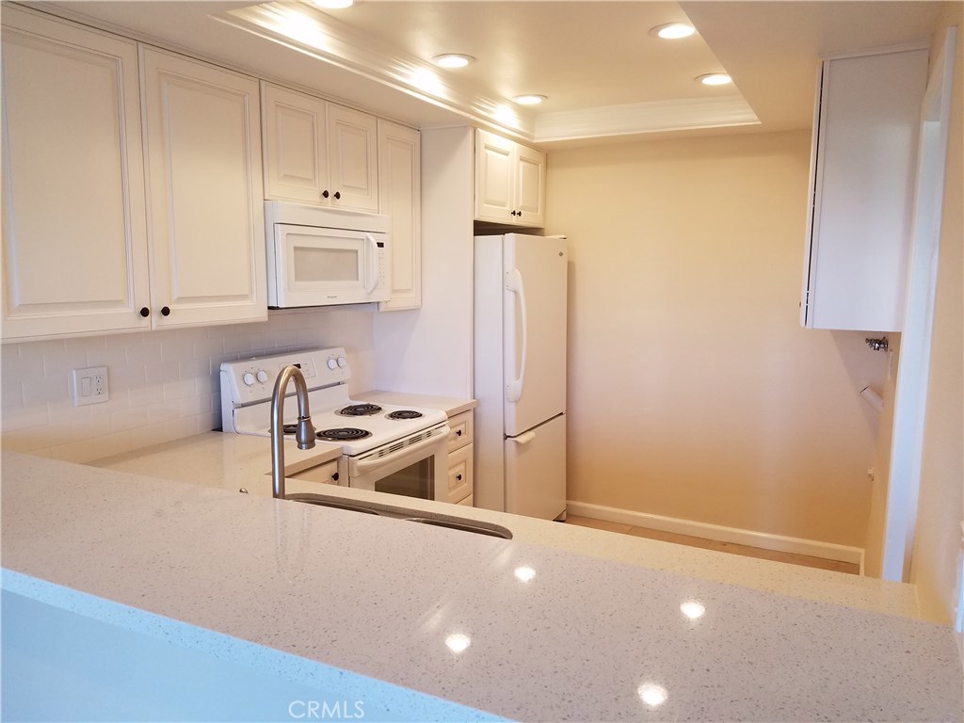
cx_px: 482
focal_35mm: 26
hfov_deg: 67.3
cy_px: 362
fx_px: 724
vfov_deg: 53.1
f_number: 1.7
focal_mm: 4.2
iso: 100
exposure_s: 1/120
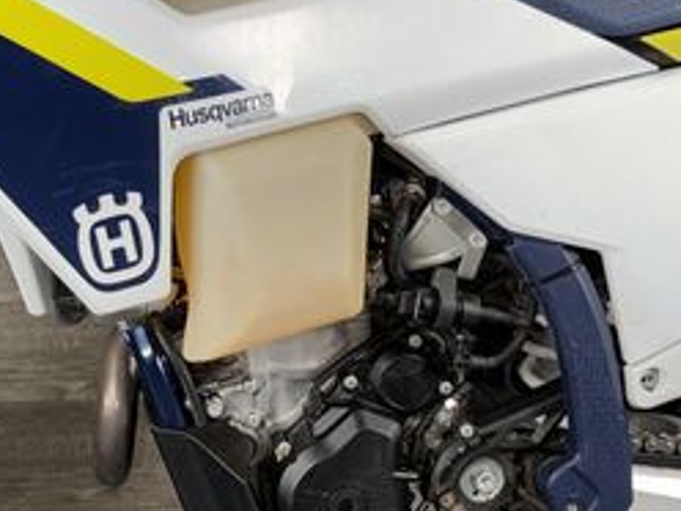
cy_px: 225
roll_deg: +1.1
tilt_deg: +4.3
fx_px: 1220
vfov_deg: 23.6
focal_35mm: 62
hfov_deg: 30.5
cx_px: 140
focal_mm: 6.76
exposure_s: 1/37
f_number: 1.78
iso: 80
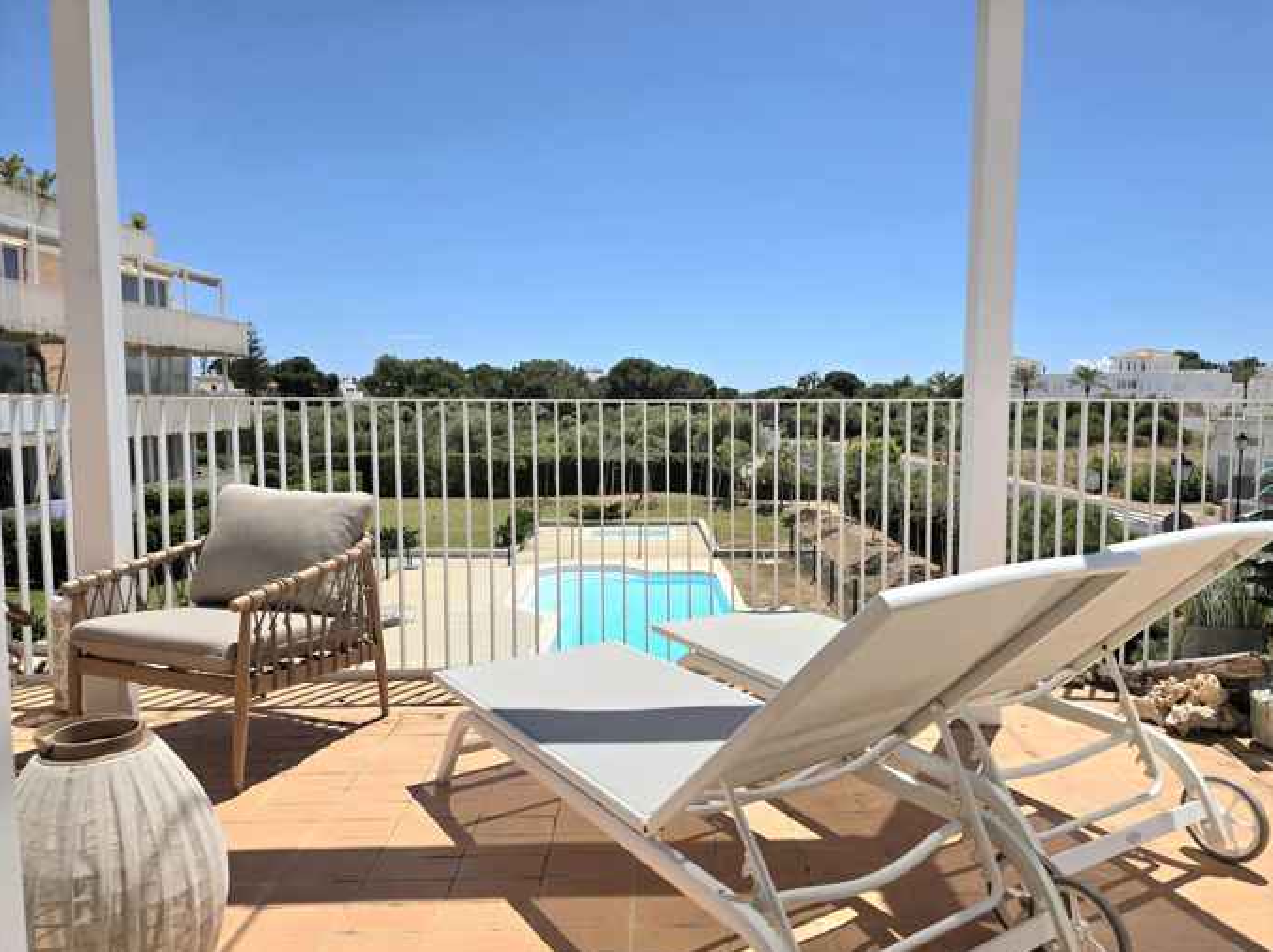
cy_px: 465
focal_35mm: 24
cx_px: 660
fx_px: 882
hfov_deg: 71.6
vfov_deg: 56.7
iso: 64
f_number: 1.7
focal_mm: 6.3
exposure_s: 1/10000
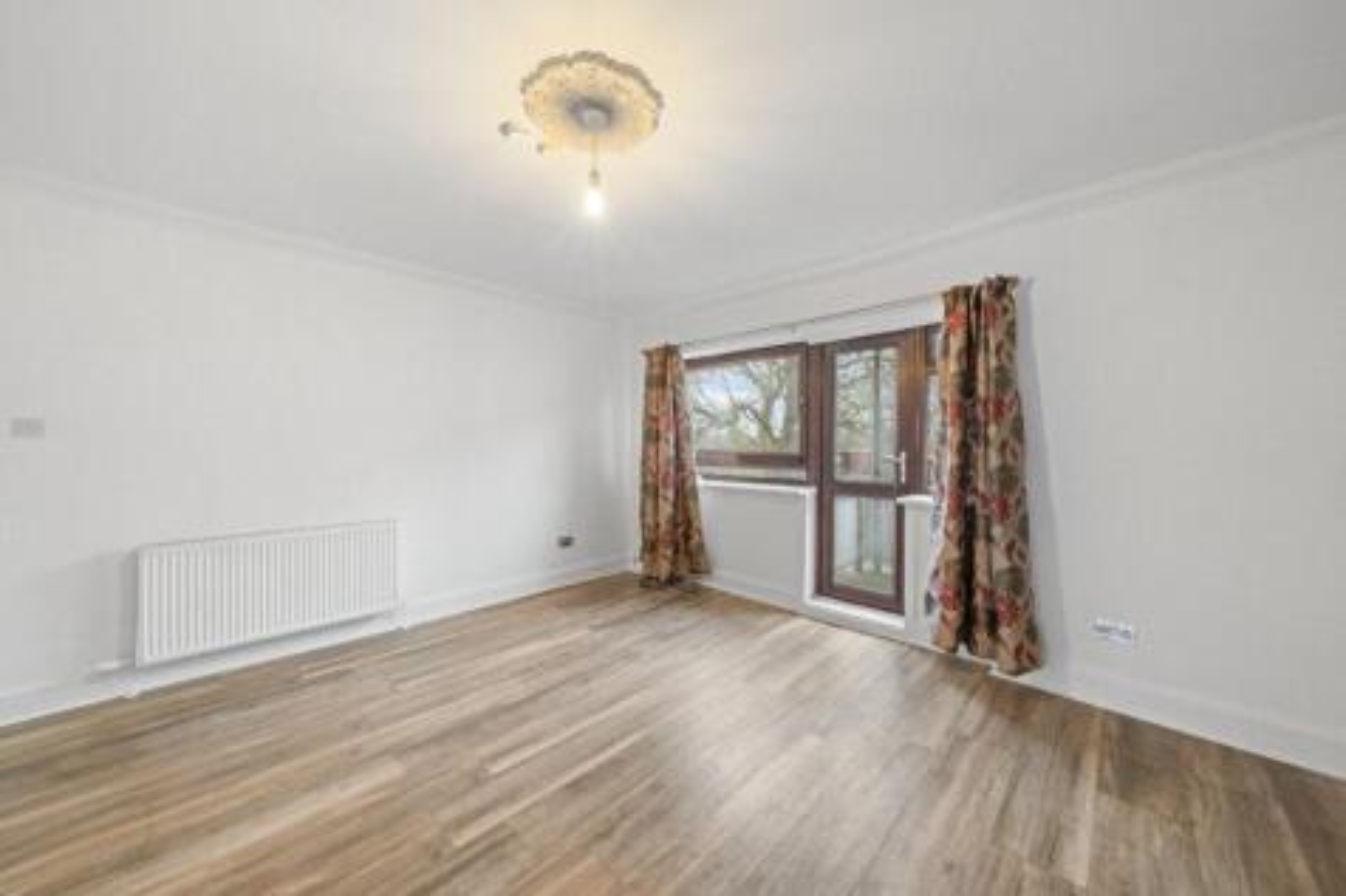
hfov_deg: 112.6
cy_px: 448
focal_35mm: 12
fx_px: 448
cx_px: 673
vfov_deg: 90.0
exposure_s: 2.5
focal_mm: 12
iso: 1000
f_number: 13
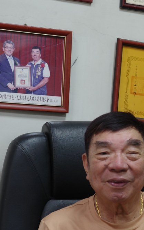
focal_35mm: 98
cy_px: 133
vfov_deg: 21.2
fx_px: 615
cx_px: 112
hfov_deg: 13.3
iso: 320
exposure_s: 1/50
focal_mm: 26
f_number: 2.8
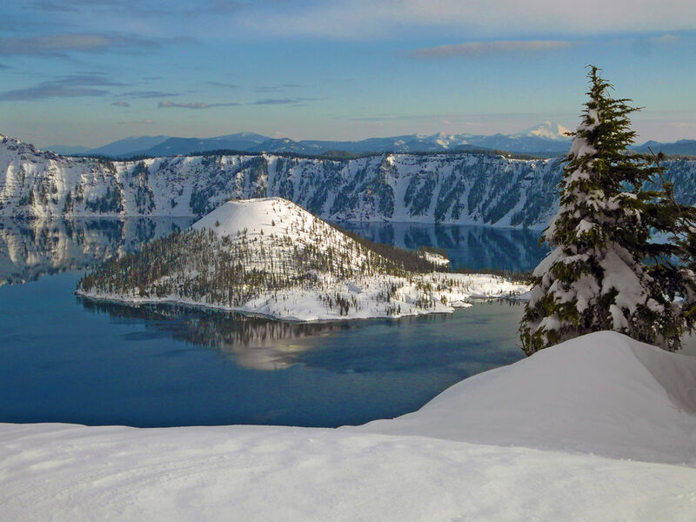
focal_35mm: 60
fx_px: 1206
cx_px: 348
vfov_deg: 24.4
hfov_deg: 32.2
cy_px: 261
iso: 80
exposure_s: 1/350
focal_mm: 11
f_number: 7
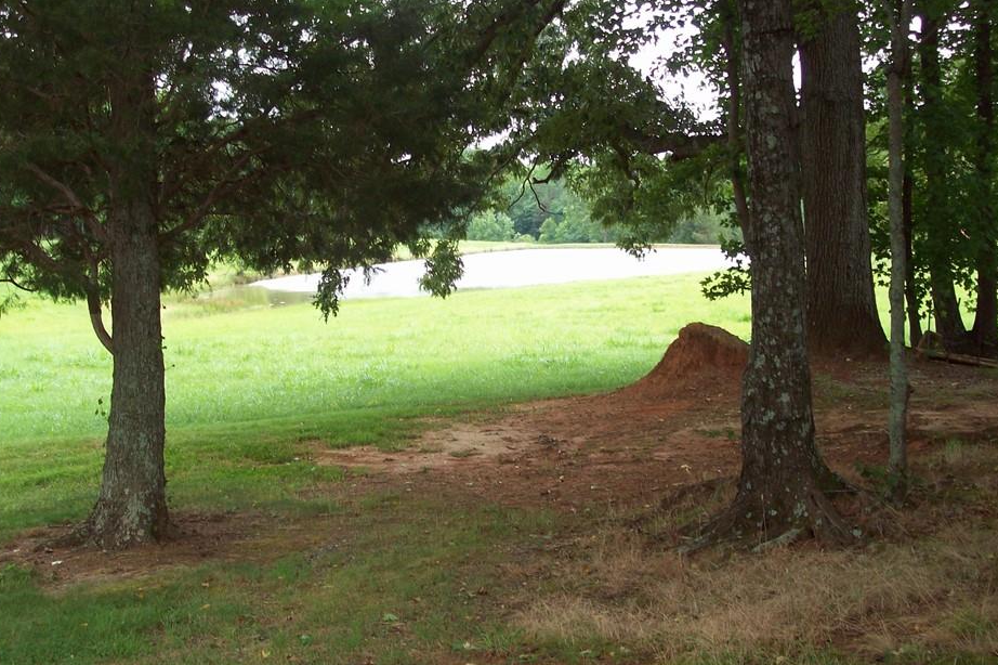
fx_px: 1441
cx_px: 503
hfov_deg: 38.2
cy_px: 275
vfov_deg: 25.9
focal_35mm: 52
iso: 80
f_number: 3
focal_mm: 7.6
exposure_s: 1/110
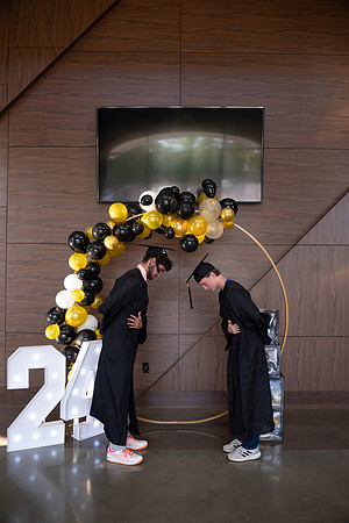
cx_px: 174
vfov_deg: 65.5
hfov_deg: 46.4
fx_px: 407
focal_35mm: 28
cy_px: 262
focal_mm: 28
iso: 2000
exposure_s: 1/200
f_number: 4
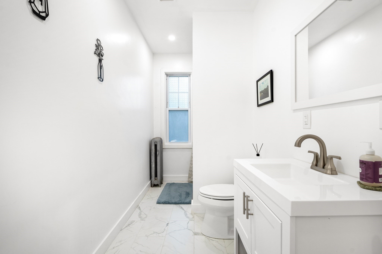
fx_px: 170
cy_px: 127
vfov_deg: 73.7
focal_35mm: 16
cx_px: 191
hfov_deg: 96.7
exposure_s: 1/80
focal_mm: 16
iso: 640
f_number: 7.1
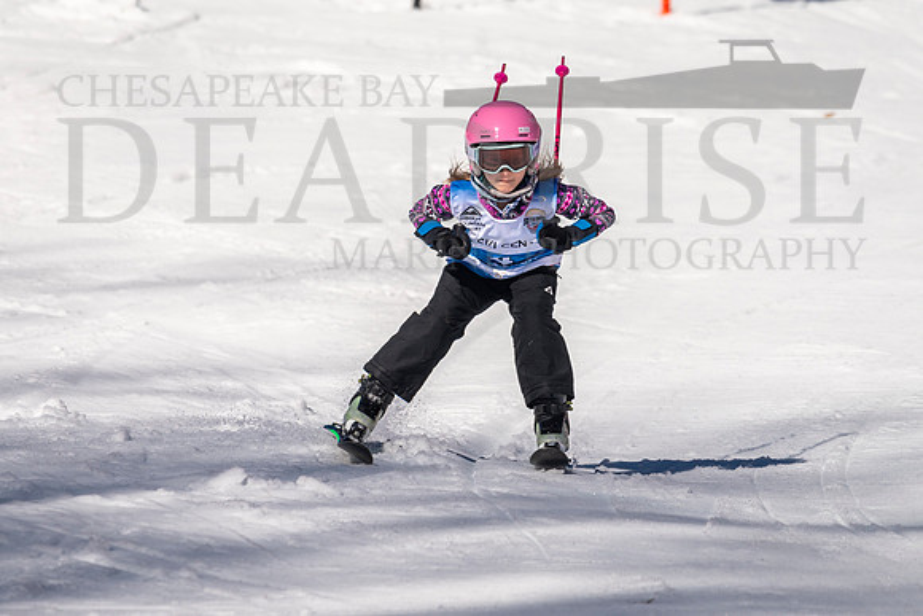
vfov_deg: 1.8
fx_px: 19735
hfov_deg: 2.7
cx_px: 462
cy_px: 251
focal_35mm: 770
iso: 200
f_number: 8
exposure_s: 1/2000
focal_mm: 560
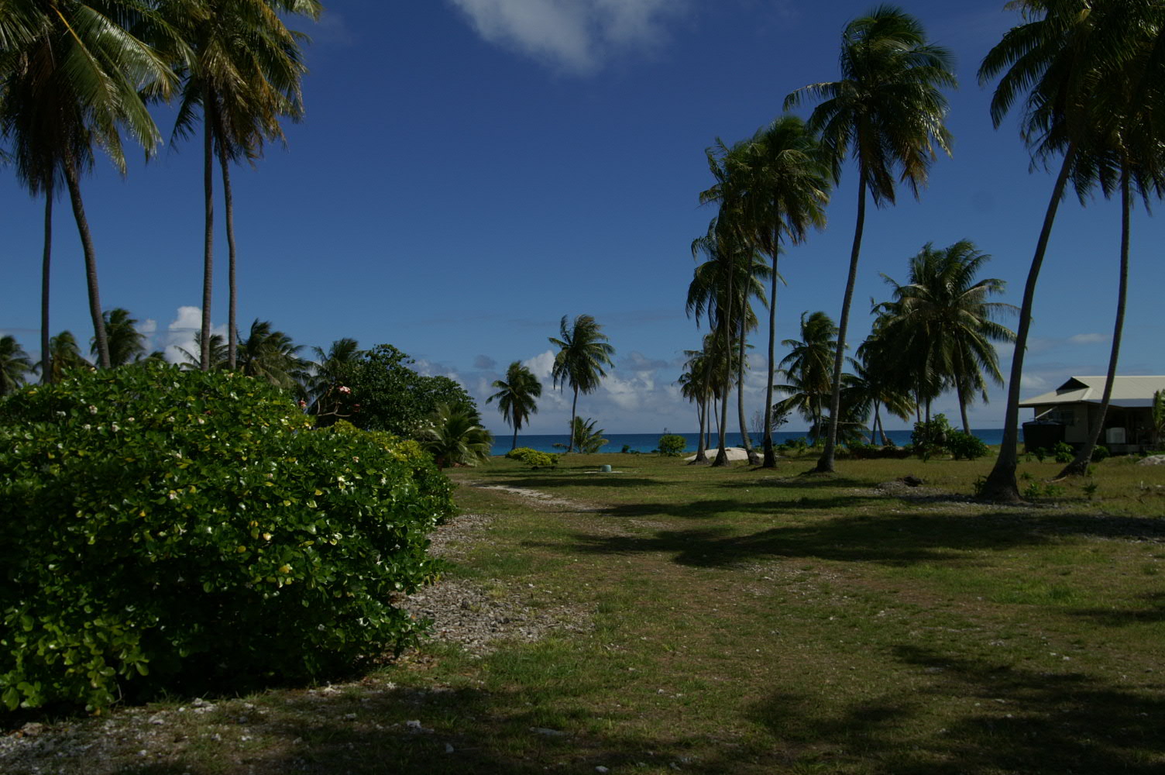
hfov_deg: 62.0
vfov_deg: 43.5
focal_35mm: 30
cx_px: 582
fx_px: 970
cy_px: 388
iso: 100
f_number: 9
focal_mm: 20
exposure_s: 1/1250
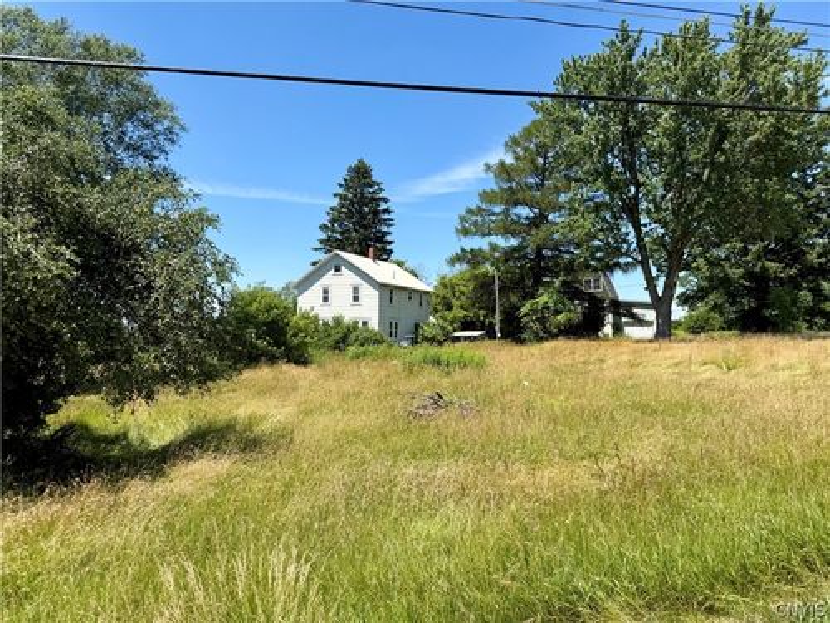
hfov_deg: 71.6
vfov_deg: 56.8
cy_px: 312
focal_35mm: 24
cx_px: 415
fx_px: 575
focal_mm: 6.76
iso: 80
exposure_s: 1/3584
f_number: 1.78
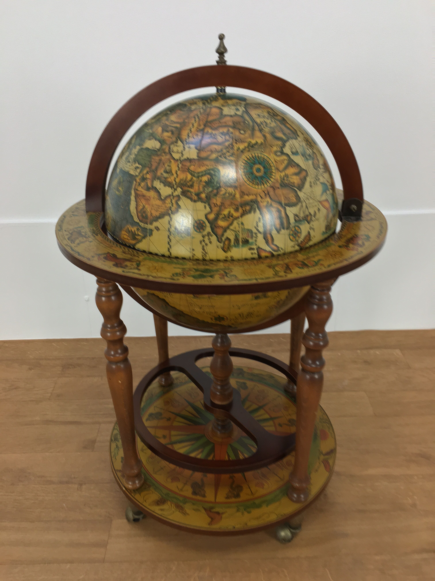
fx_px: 486
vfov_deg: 61.7
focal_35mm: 29
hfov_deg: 48.2
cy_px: 290
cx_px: 218
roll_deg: +0.3
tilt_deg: -26.9
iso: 50
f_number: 2.2
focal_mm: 4.15
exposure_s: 1/33
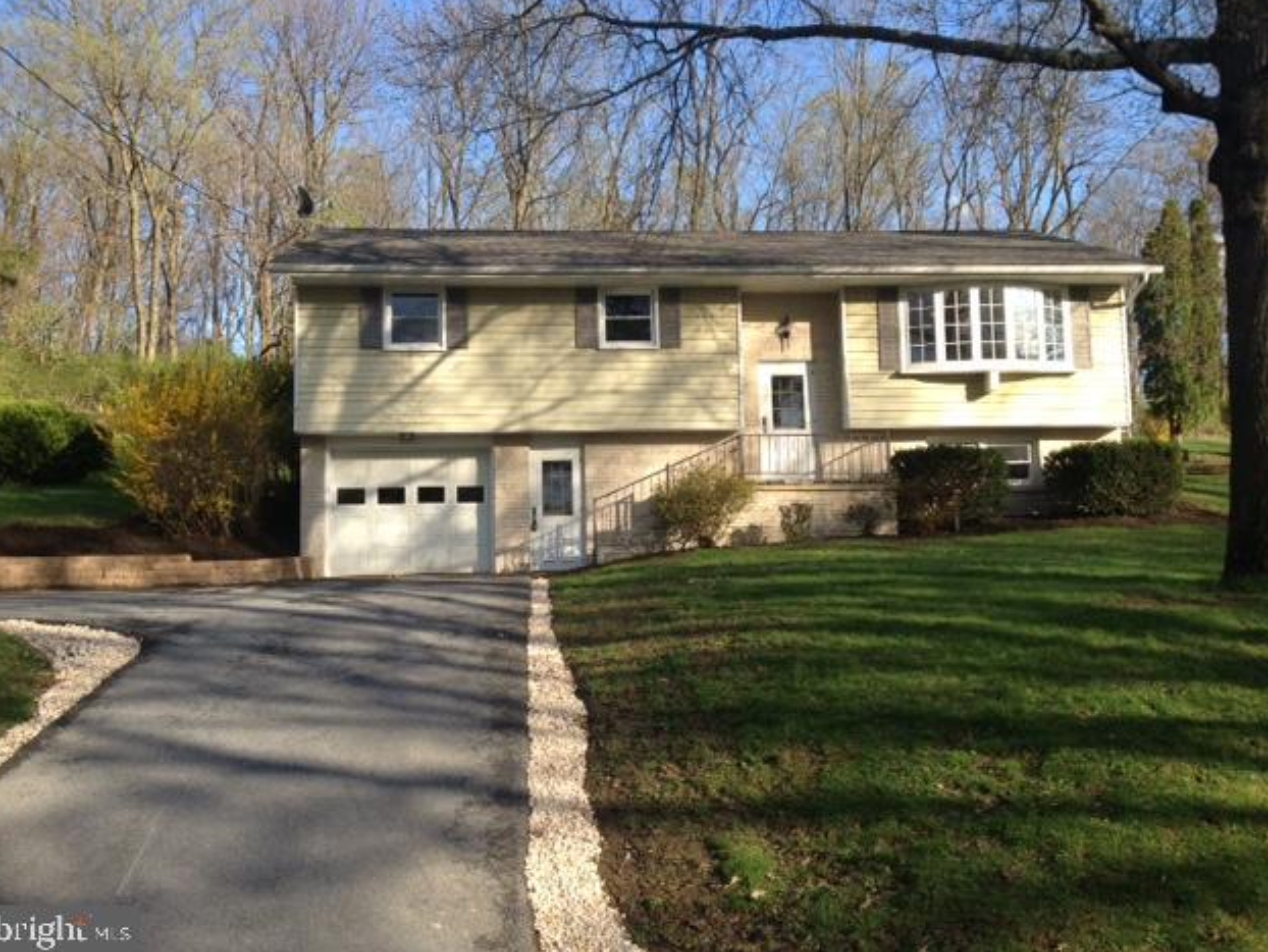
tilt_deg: +4.8
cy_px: 469
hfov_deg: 51.3
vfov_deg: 39.7
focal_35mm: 36
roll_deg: +0.5
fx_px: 1319
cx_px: 634
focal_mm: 4.28
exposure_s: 1/606
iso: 50
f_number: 2.4
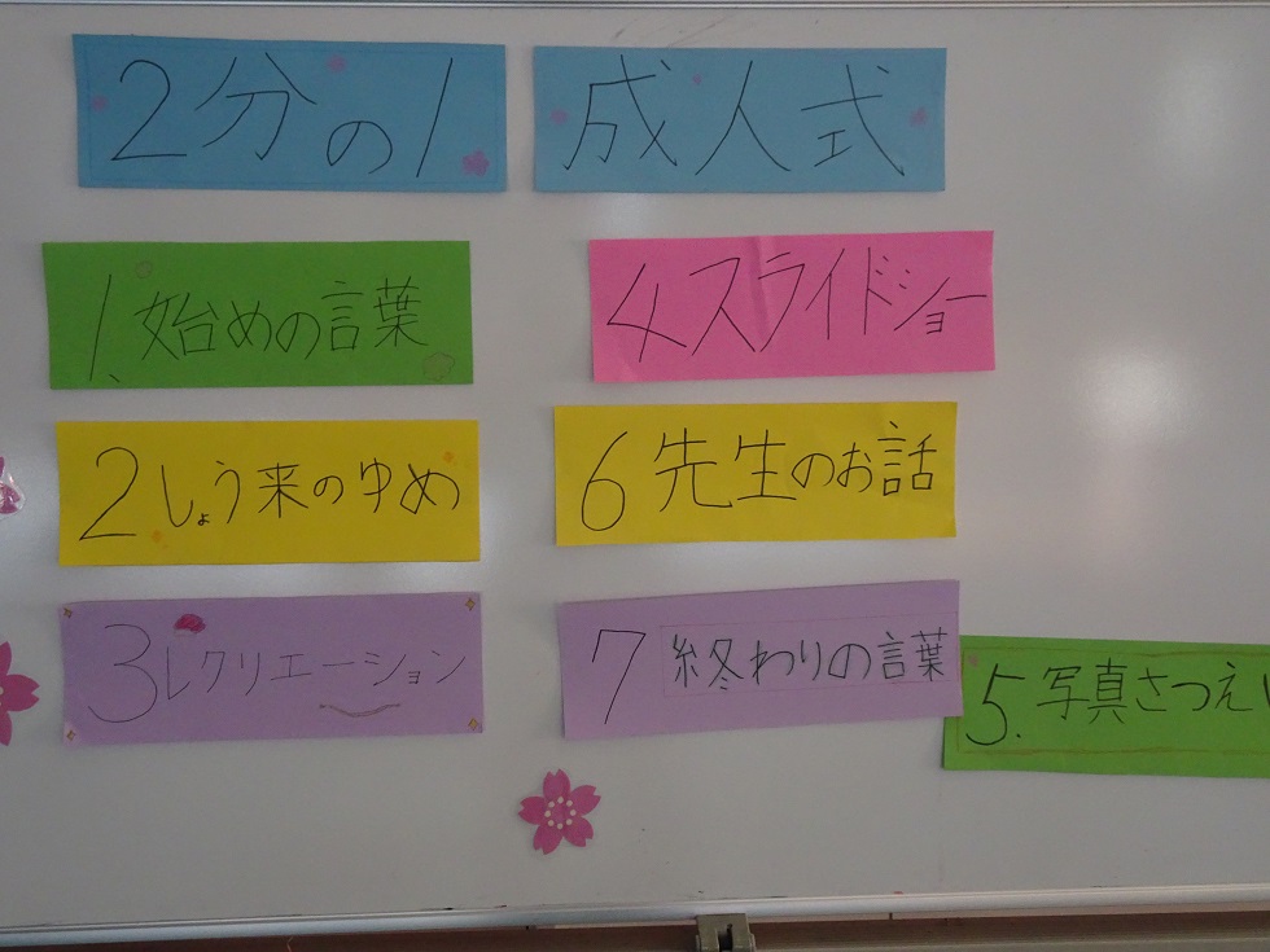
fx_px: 1137
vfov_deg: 45.4
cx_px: 635
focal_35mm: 31
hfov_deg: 58.4
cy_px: 476
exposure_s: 1/30
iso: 800
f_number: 4
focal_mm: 5.26
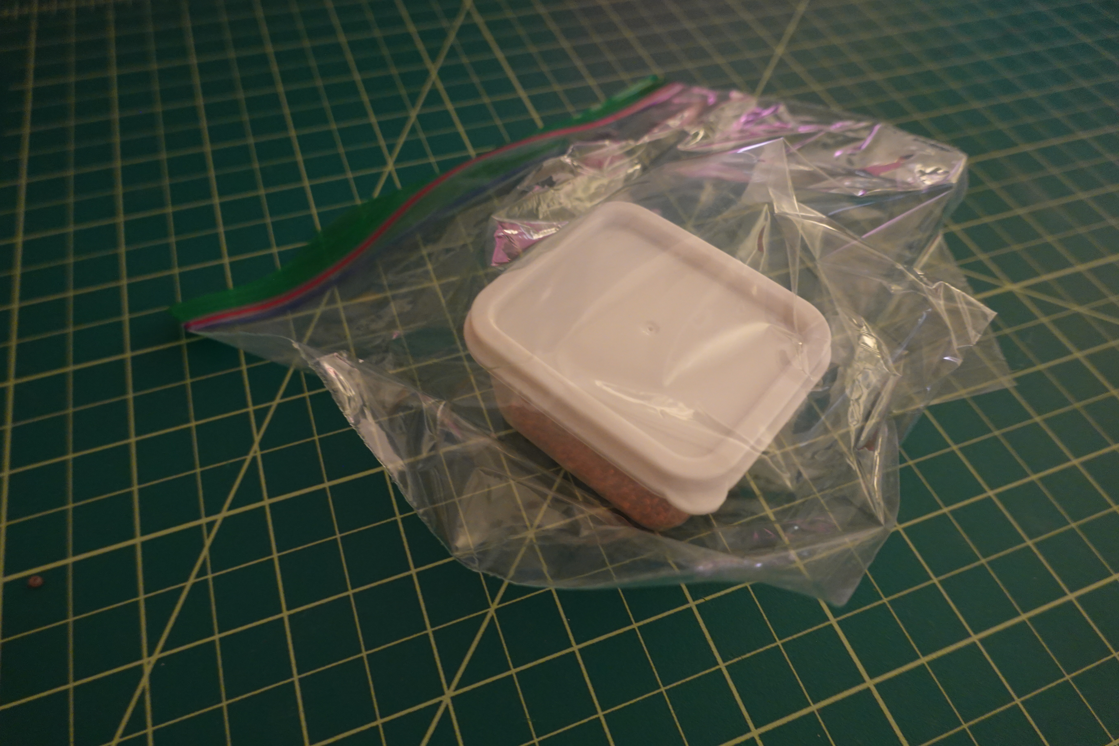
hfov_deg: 73.7
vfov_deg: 53.1
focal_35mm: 24
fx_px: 746
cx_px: 560
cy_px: 373
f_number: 2.8
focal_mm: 9
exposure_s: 1/8
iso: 800
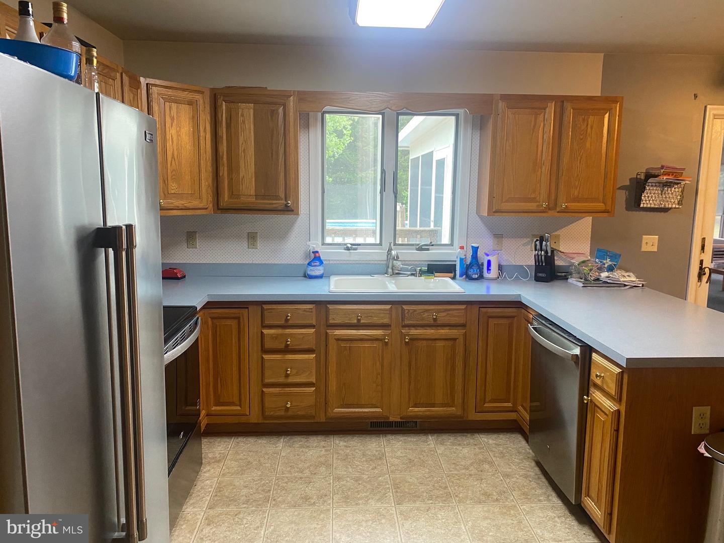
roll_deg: -0.6
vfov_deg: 53.1
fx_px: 544
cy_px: 272
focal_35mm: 26
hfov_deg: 67.3
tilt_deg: -8.5
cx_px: 362
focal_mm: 4.25
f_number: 1.8
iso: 200
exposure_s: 1/60
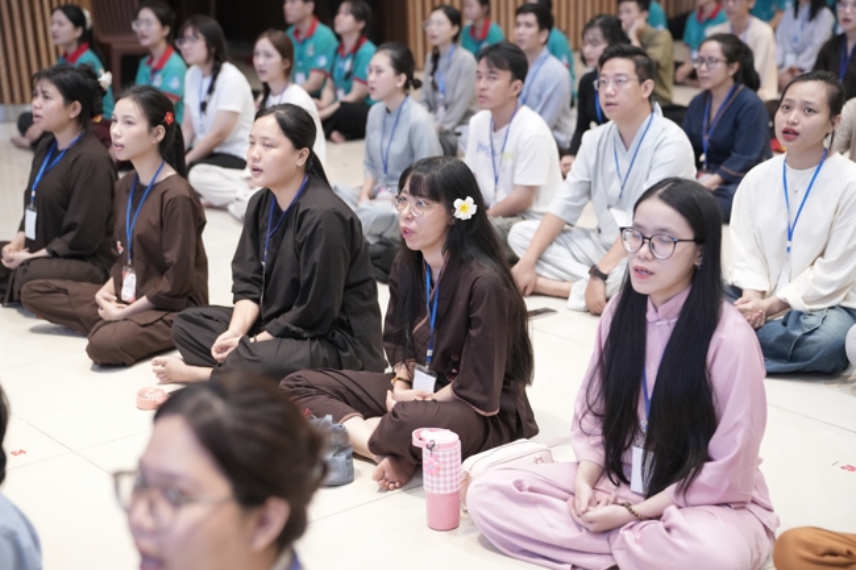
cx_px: 428
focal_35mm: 60
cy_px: 285
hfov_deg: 33.4
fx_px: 1426
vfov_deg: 22.6
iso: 3200
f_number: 2.8
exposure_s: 1/200
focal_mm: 60
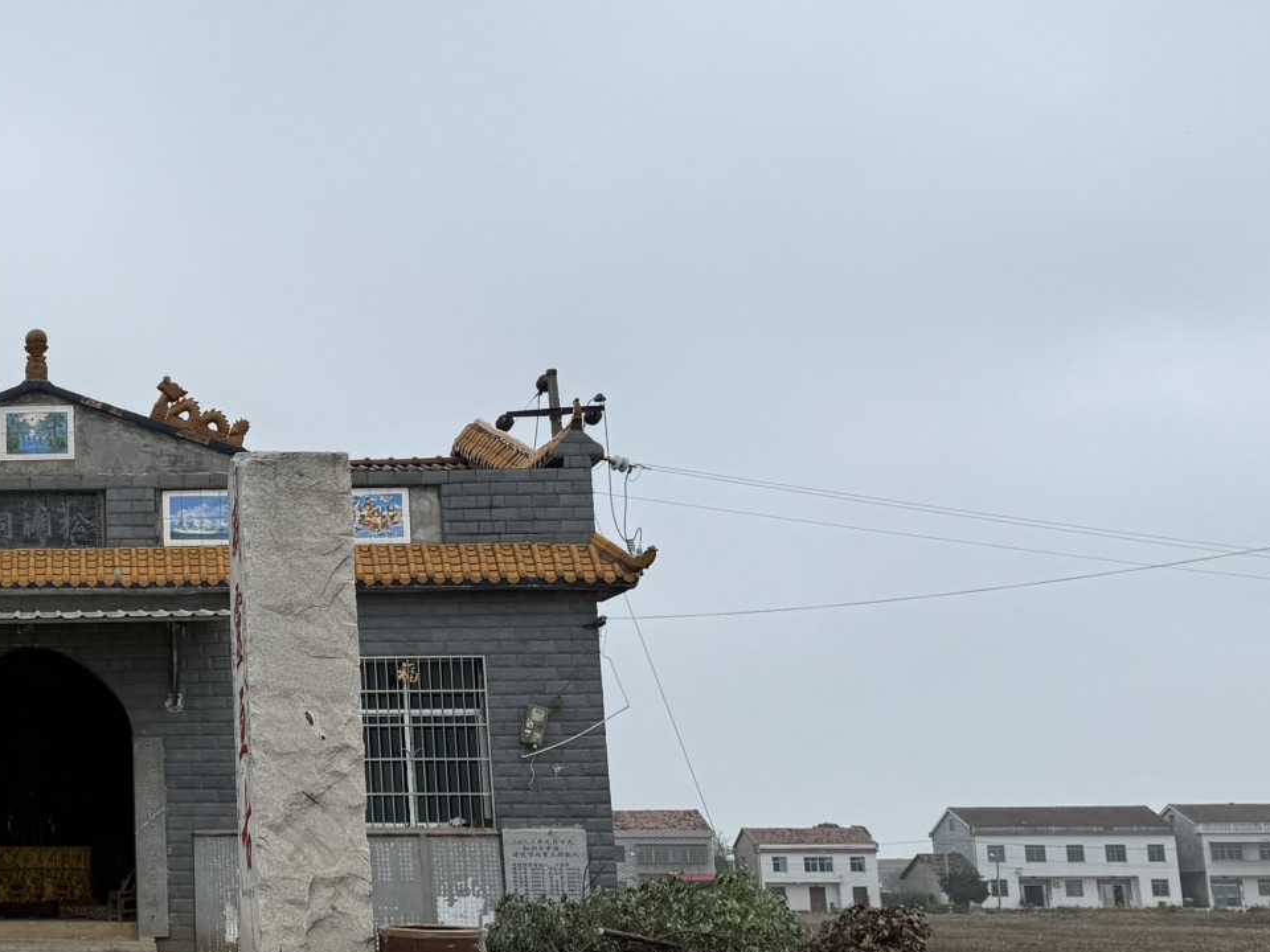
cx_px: -45
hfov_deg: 34.2
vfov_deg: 29.1
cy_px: 525
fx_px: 1834
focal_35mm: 50
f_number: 1.78
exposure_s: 1/2611
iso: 80
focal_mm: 6.76
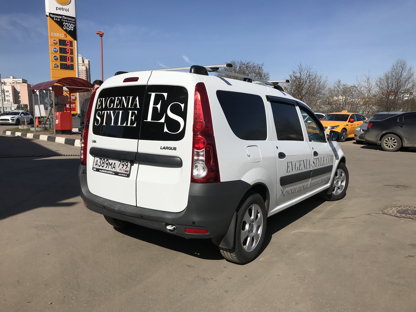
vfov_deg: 49.7
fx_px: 336
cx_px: 208
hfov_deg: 63.4
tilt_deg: -5.4
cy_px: 156
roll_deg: +1.0
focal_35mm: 28
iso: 20
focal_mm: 3.99
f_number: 1.8
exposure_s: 1/4566
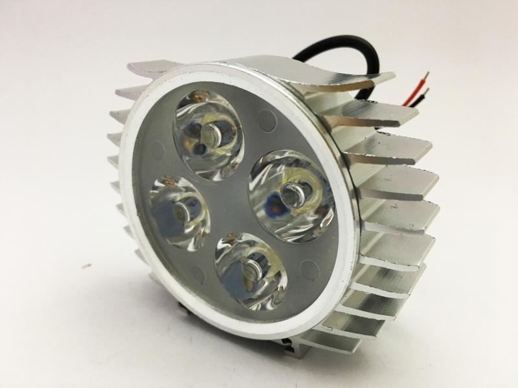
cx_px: 259
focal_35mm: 29
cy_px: 194
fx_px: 434
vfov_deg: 48.2
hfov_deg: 61.7
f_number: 2.2
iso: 125
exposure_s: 1/30
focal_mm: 4.15
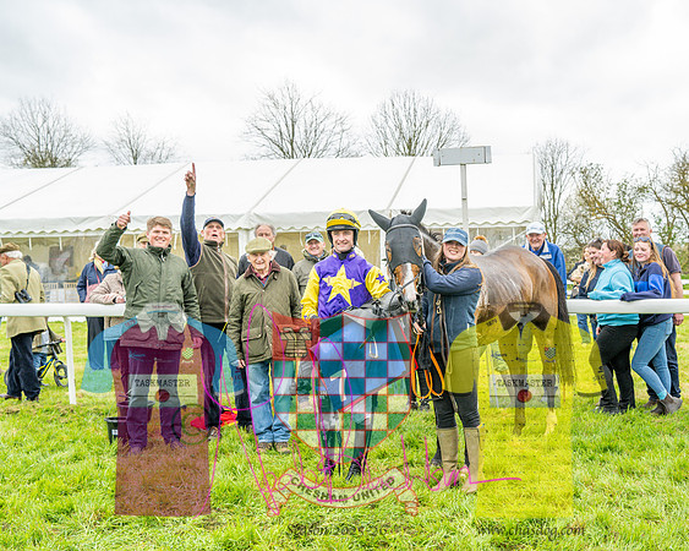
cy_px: 276
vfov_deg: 35.6
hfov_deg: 43.4
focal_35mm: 42
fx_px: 857
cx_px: 441
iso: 800
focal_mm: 35
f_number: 5
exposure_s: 1/400
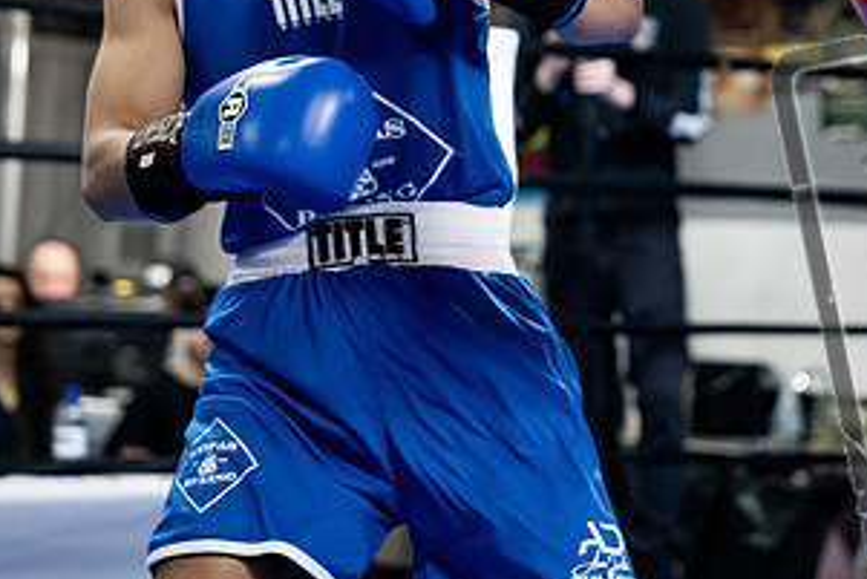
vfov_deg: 10.1
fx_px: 3253
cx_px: 778
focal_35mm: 135
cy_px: 99
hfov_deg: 15.0
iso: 8000
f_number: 2.8
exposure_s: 1/1000
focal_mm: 70
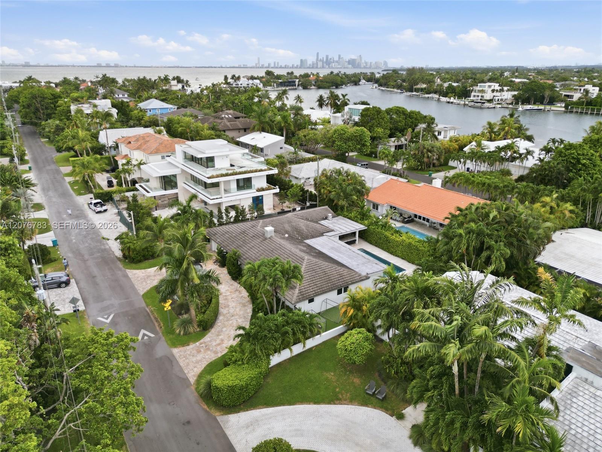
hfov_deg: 71.6
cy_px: 226
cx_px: 301
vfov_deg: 56.8
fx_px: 417
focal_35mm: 24
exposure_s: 1/640
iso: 100
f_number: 1.7
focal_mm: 6.7
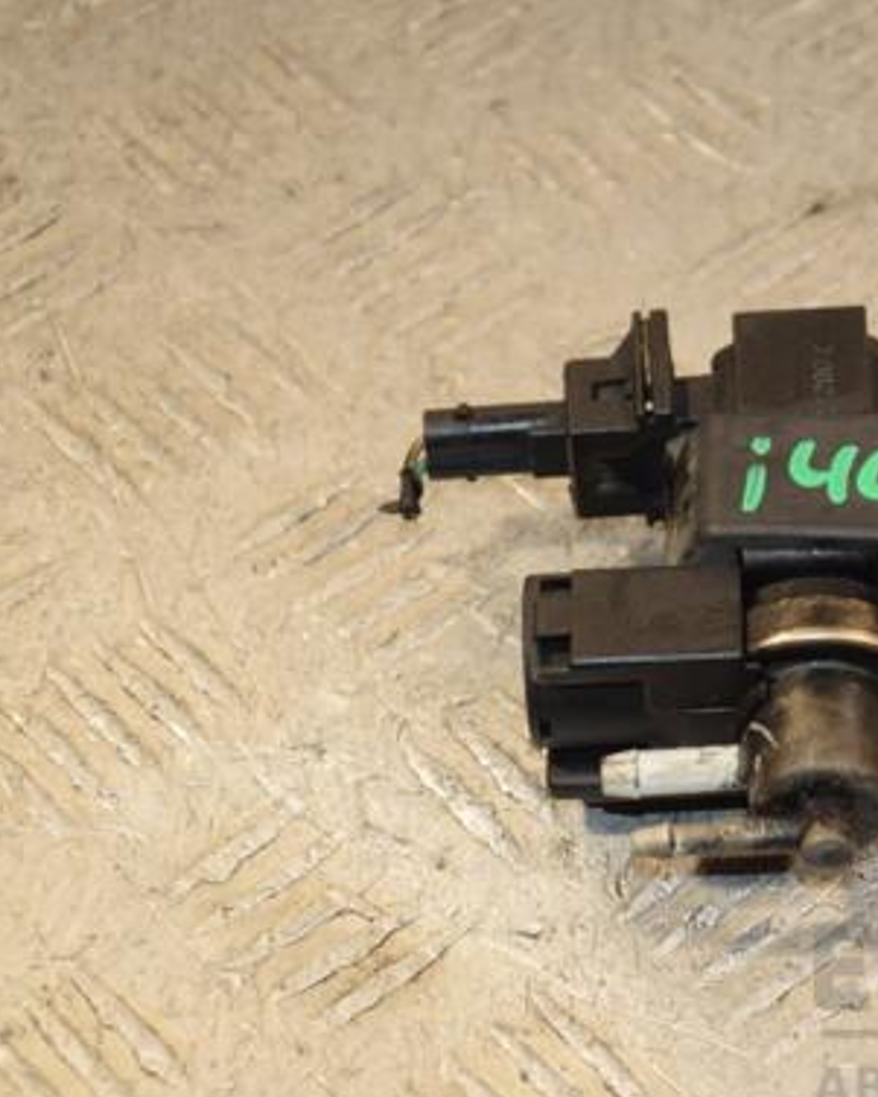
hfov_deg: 8.1
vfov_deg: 10.1
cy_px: 578
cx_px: 758
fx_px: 6193
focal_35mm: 191
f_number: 6.3
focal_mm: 85
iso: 800
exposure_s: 1/200
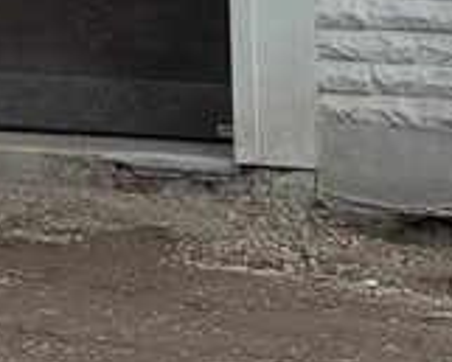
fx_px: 2998
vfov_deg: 6.6
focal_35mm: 224
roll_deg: -0.7
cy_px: -429
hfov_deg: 7.9
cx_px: -696
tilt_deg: +6.1
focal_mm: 6.76
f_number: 1.78
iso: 80
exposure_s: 1/2370
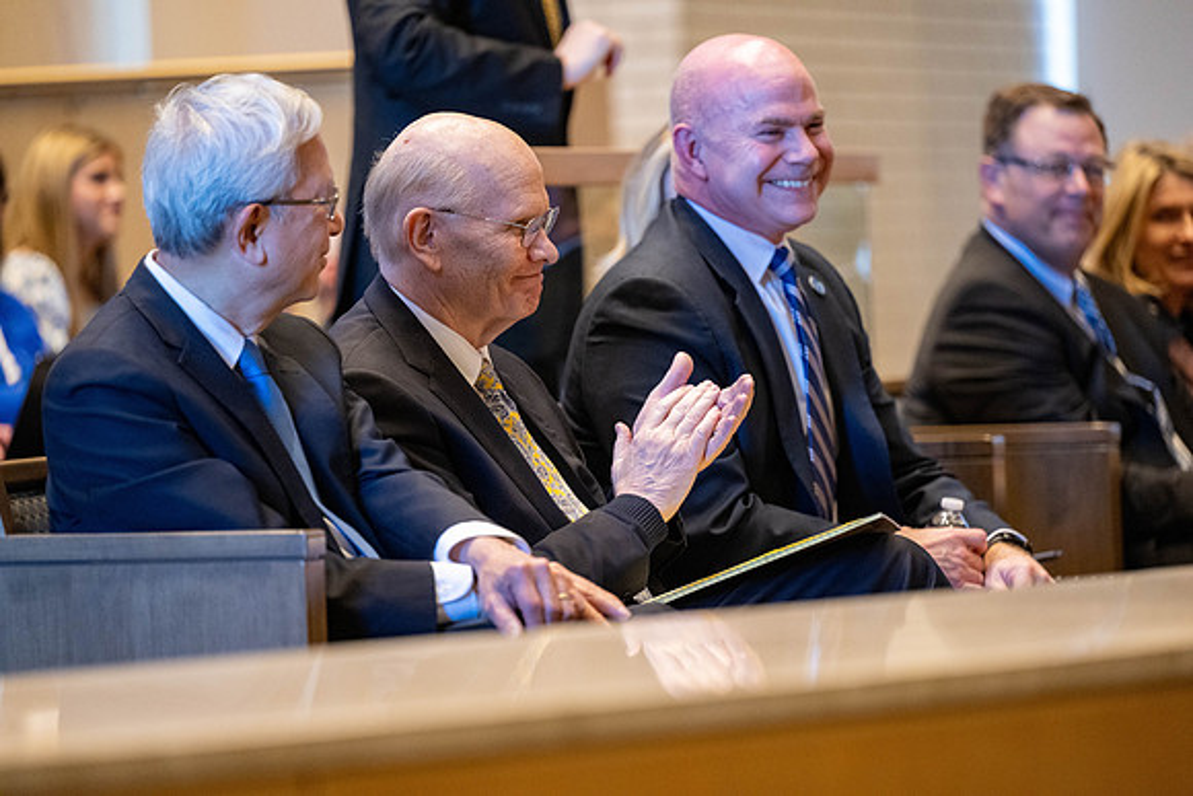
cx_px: 596
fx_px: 6132
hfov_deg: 11.1
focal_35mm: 185
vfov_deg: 7.4
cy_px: 398
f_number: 2.8
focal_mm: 185
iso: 3200
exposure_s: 1/320
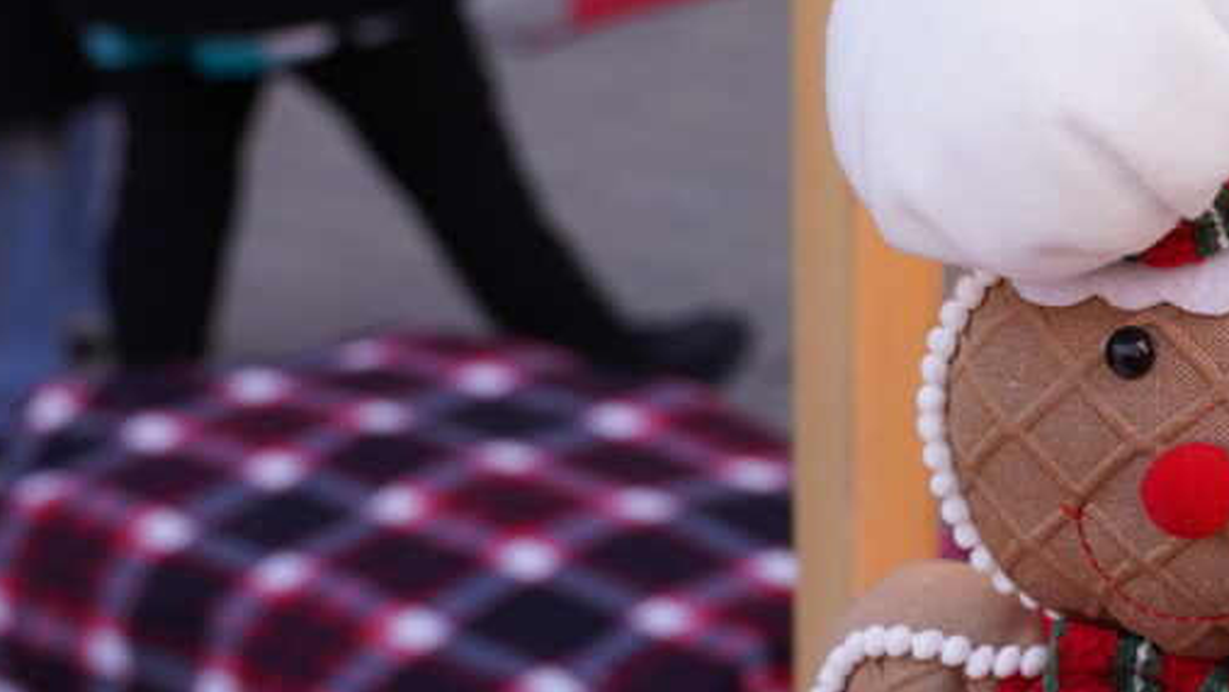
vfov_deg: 13.5
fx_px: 2901
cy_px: 591
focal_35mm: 89
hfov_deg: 23.1
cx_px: 1176
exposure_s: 1/100
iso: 1250
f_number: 3.5
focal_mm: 28
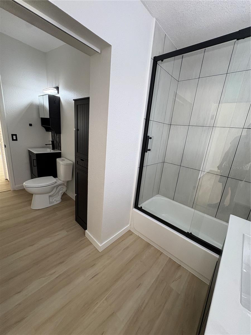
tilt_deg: -14.9
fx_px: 135
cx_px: 126
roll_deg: -5.2
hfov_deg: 85.7
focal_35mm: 14
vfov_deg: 102.1
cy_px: 168
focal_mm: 2.22
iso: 160
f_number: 2.2
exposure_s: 1/60
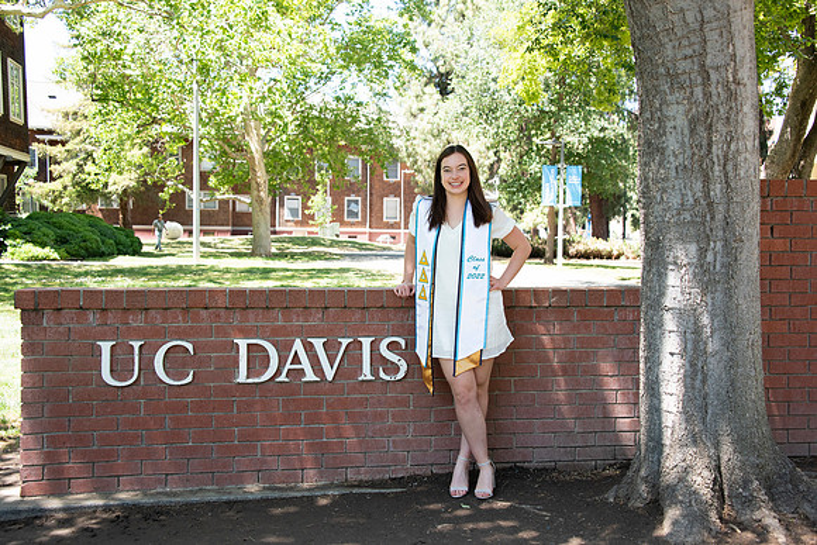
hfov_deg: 46.4
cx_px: 408
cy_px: 272
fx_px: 953
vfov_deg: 31.9
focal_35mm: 42
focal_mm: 42
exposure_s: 1/400
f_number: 5.6
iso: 640
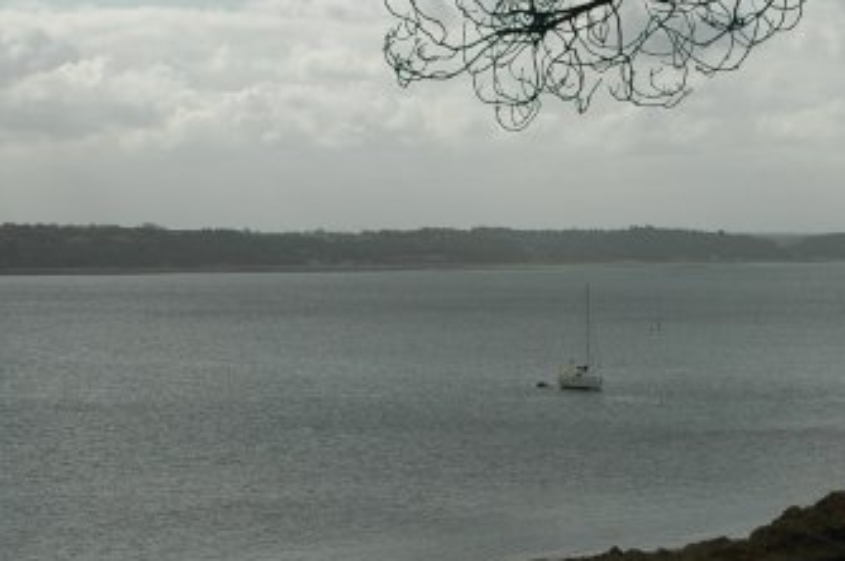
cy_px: 389
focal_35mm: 104
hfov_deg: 19.3
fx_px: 2443
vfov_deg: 13.1
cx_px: 746
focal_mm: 29
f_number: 7.1
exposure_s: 1/250
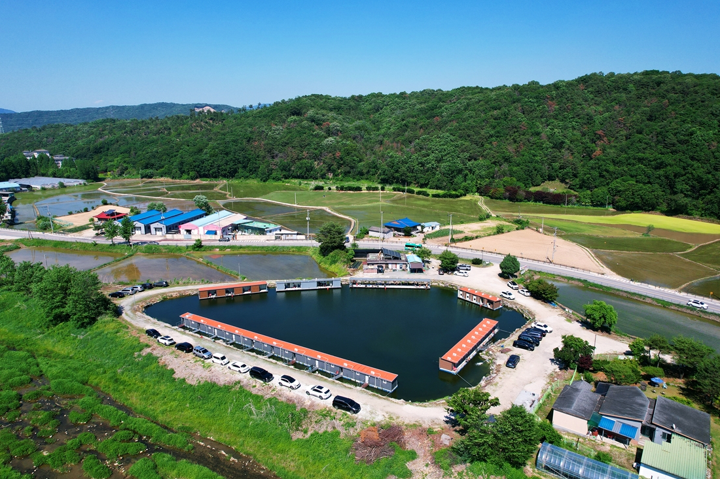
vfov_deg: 55.1
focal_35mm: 23
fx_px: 460
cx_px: 362
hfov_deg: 76.1
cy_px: 240
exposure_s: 1/2000
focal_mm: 8.38
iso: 110
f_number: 2.8
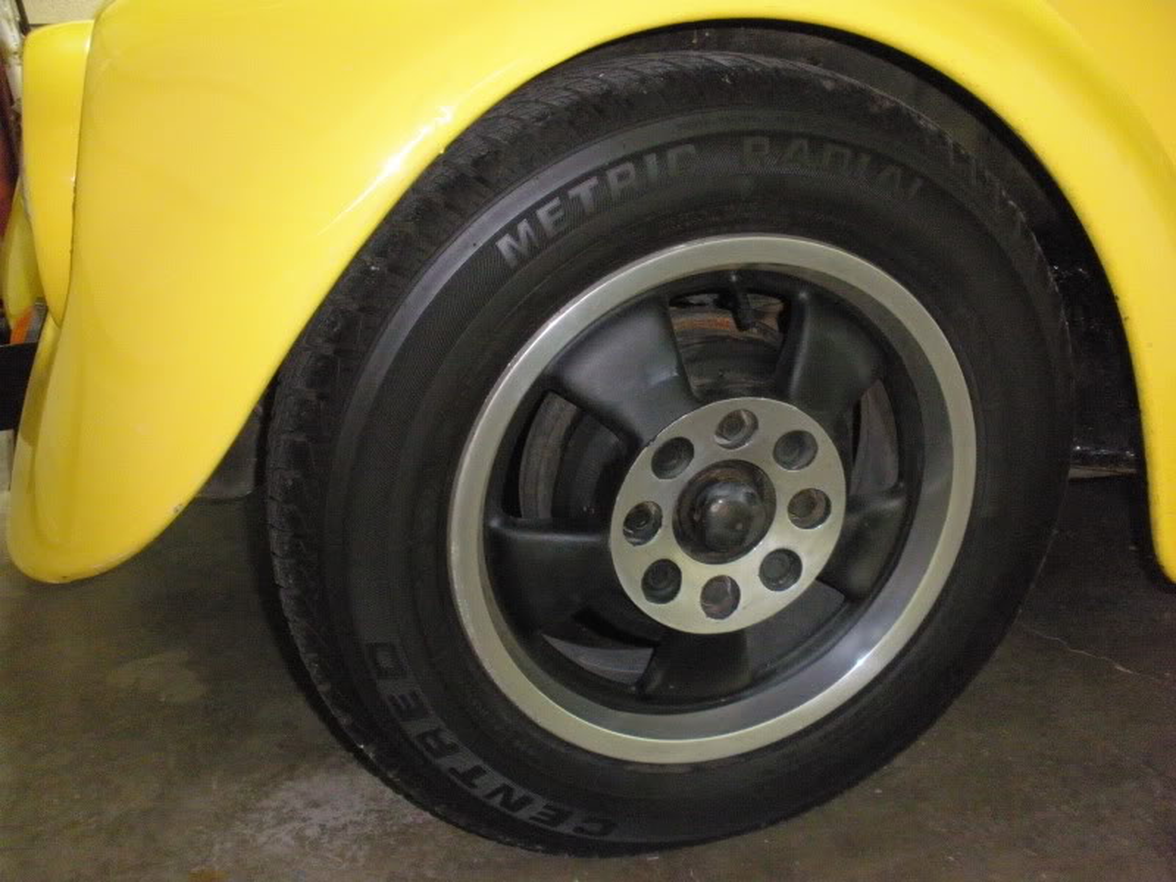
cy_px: 441
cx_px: 588
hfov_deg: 51.4
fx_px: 1223
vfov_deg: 39.7
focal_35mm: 36
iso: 800
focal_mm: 6.3
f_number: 3.5
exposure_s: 1/30
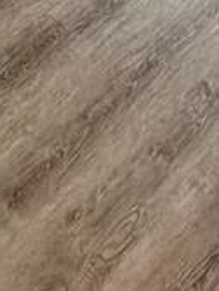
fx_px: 844
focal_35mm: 100
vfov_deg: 11.5
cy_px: -575
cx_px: 182
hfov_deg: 14.7
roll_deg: +0.1
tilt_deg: -5.0
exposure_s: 1/120
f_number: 2.2
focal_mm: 2.22
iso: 200
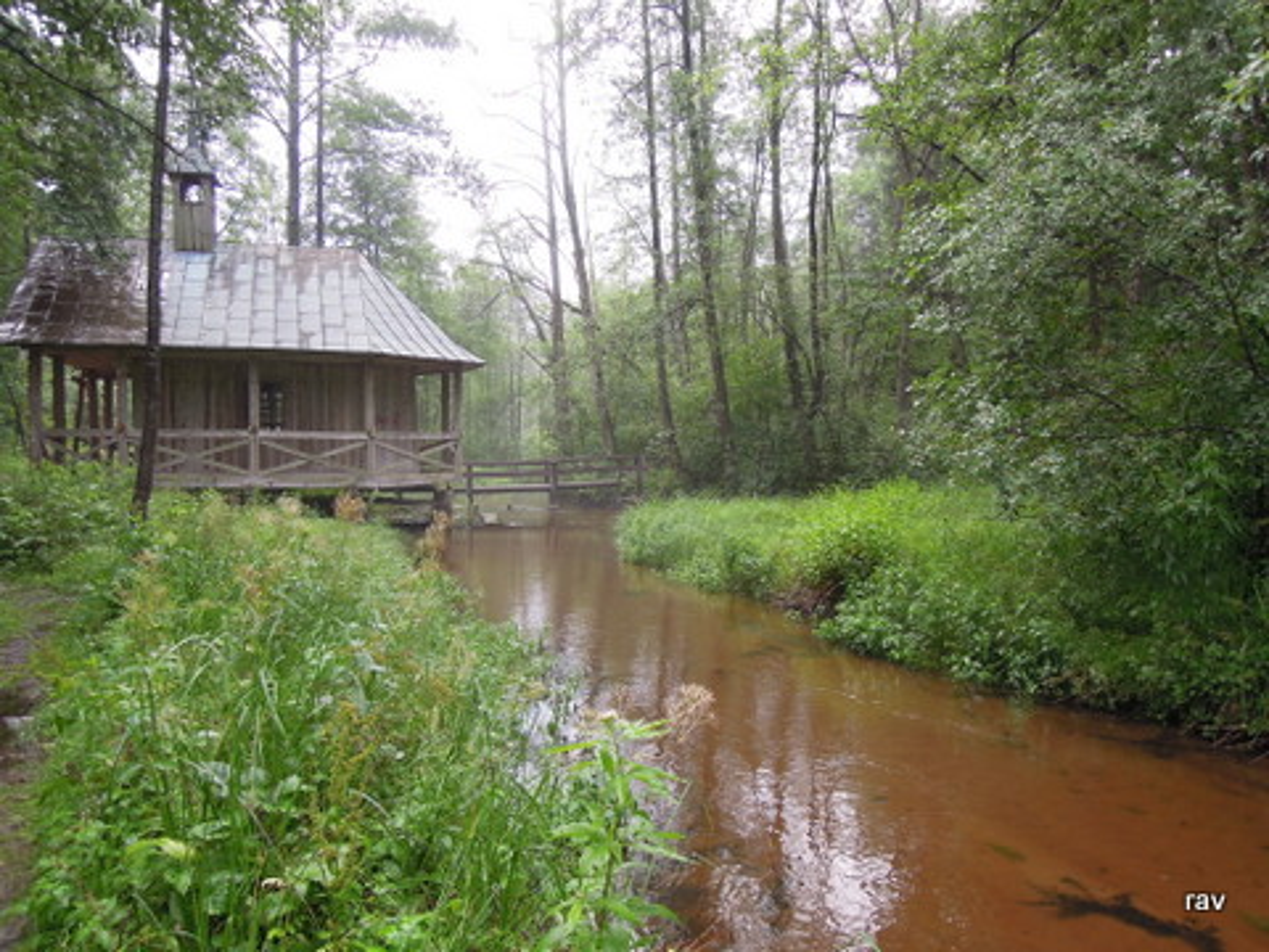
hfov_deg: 71.6
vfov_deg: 56.8
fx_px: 880
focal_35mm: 24
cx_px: 634
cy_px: 476
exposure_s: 1/40
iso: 160
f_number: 2.8
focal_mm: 4.3
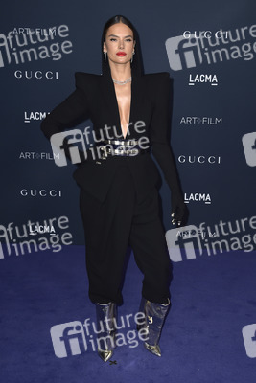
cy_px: 192
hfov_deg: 29.9
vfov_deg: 43.6
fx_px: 480
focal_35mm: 45
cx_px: 128
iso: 500
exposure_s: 1/250
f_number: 6.3
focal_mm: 45
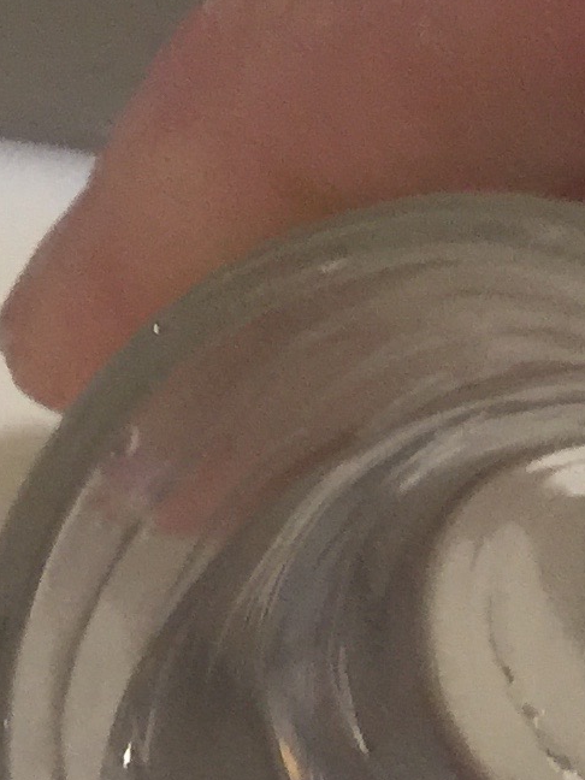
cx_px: -169
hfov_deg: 10.0
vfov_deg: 11.8
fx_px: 3290
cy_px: 1661
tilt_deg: -72.1
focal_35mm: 146
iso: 64
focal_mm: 4.15
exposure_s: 1/17
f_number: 2.2
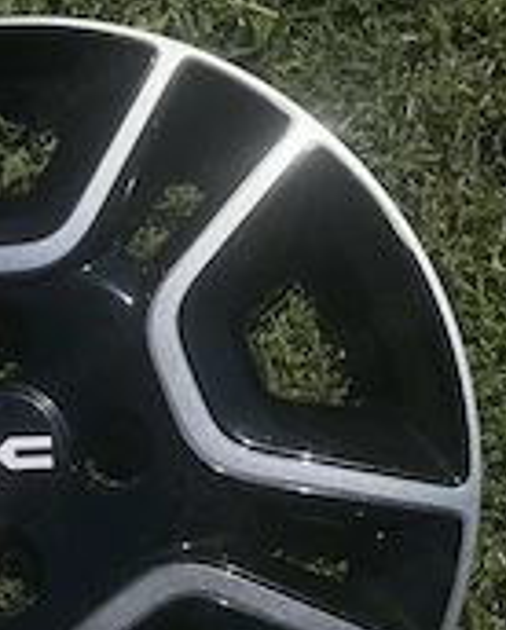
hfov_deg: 24.8
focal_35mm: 59
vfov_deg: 31.8
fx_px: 1103
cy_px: 377
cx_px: 15
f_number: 1.8
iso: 32
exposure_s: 1/5747
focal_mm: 4.25
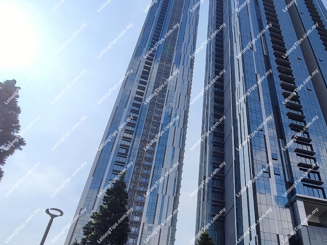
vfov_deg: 48.0
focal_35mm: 29
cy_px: 147
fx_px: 274
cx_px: 249
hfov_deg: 58.1
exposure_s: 1/4728
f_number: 2.2
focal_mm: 1.65
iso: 50
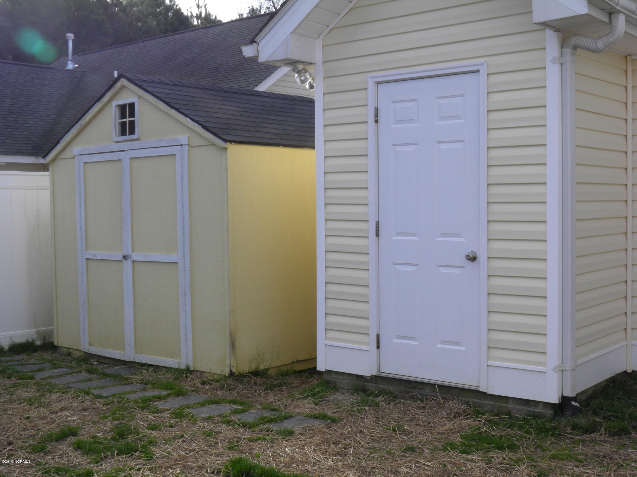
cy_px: 238
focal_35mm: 44
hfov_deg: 42.9
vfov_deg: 32.9
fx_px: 810
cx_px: 318
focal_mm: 7.9
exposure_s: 1/100
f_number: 6
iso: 50
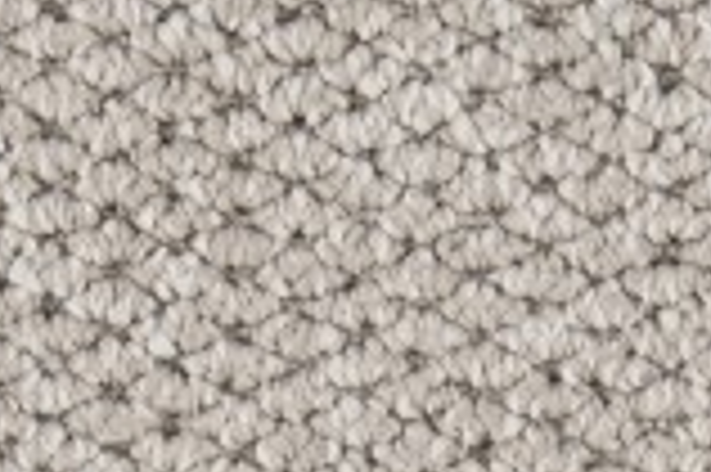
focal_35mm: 319
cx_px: 544
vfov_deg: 4.2
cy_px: 917
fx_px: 6294
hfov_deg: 6.5
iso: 160
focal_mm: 42
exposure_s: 1/50
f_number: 10
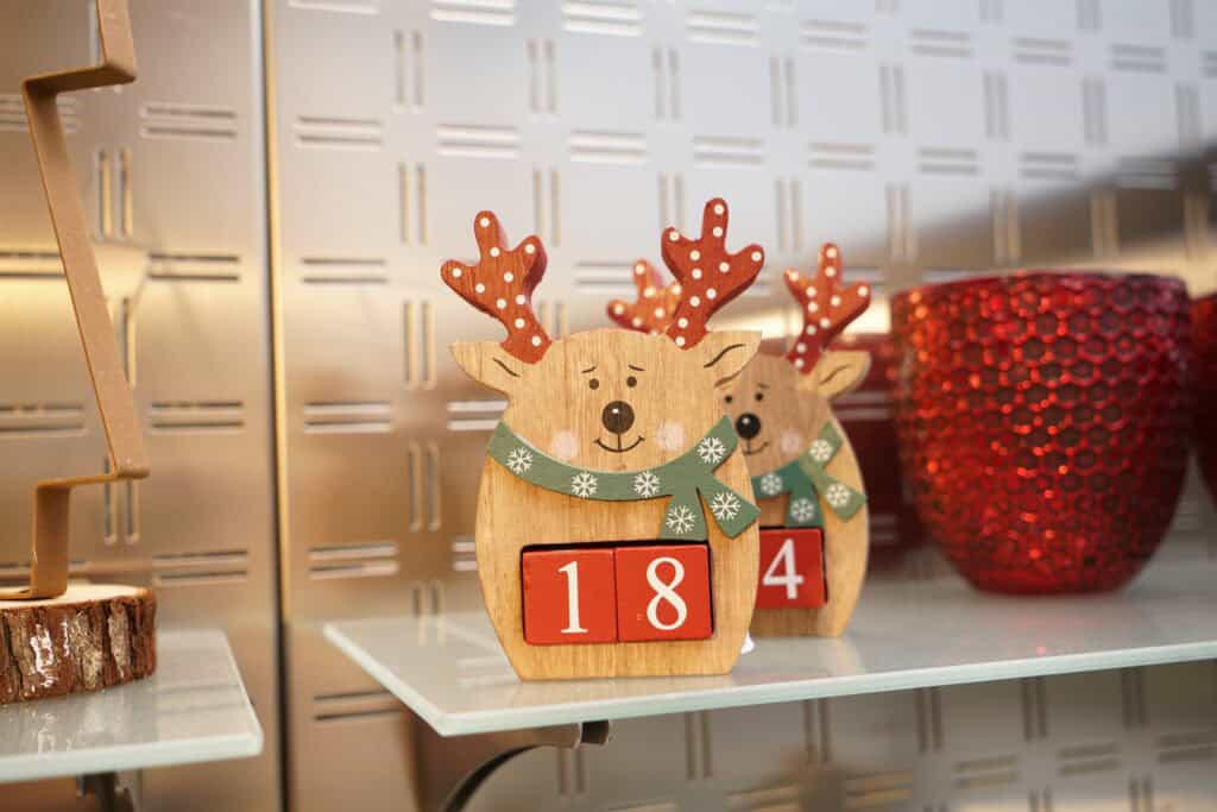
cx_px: 608
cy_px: 406
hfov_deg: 53.1
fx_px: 1217
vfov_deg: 36.9
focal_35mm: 36
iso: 800
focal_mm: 36
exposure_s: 1/125
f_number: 4
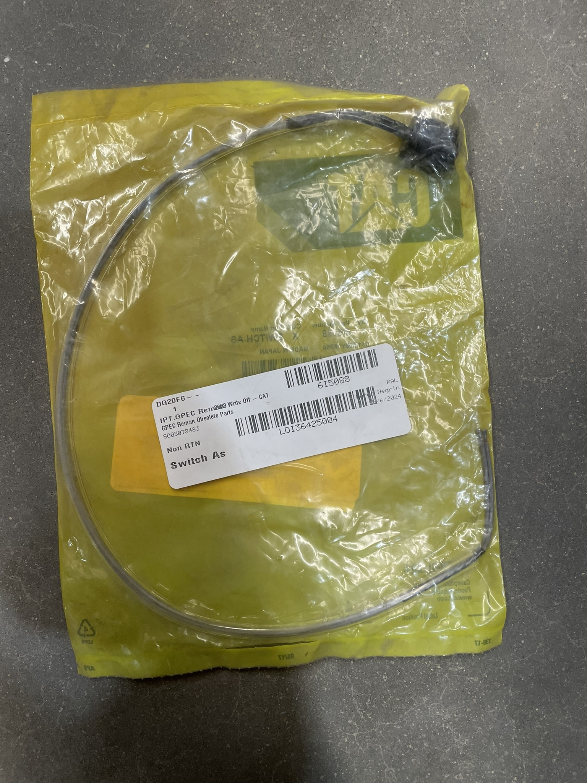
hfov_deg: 53.1
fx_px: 588
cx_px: 294
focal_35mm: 26
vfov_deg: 67.3
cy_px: 392
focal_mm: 4.2
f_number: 1.6
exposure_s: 1/120
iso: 80
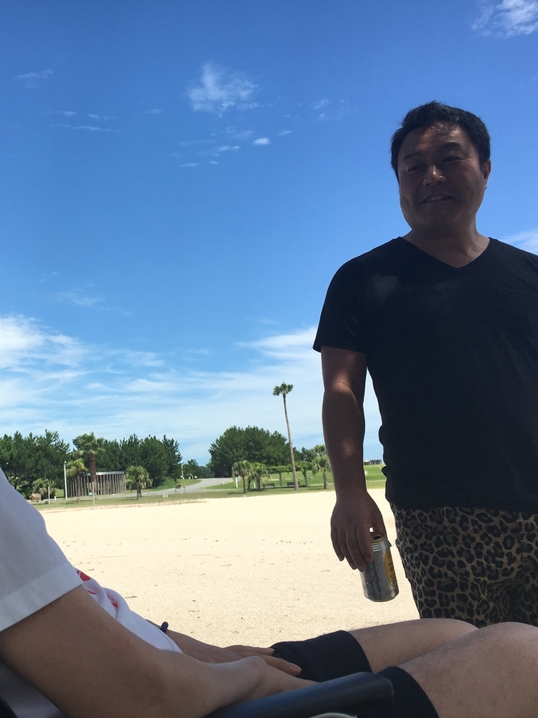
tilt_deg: +9.2
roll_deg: +4.1
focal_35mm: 39
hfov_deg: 35.8
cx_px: 117
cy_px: 357
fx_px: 808
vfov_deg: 47.9
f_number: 2.2
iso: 25
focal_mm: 4.15
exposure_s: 1/1923
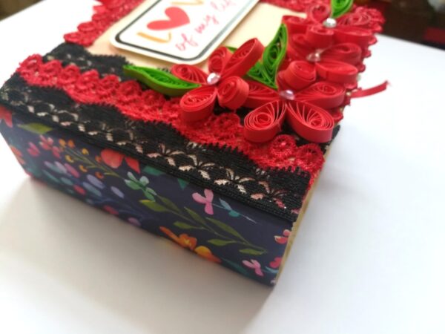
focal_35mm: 26
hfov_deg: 67.3
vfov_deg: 53.1
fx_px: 334
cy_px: 167
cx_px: 222
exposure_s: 1/33.3
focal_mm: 3.83
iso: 100
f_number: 2.2
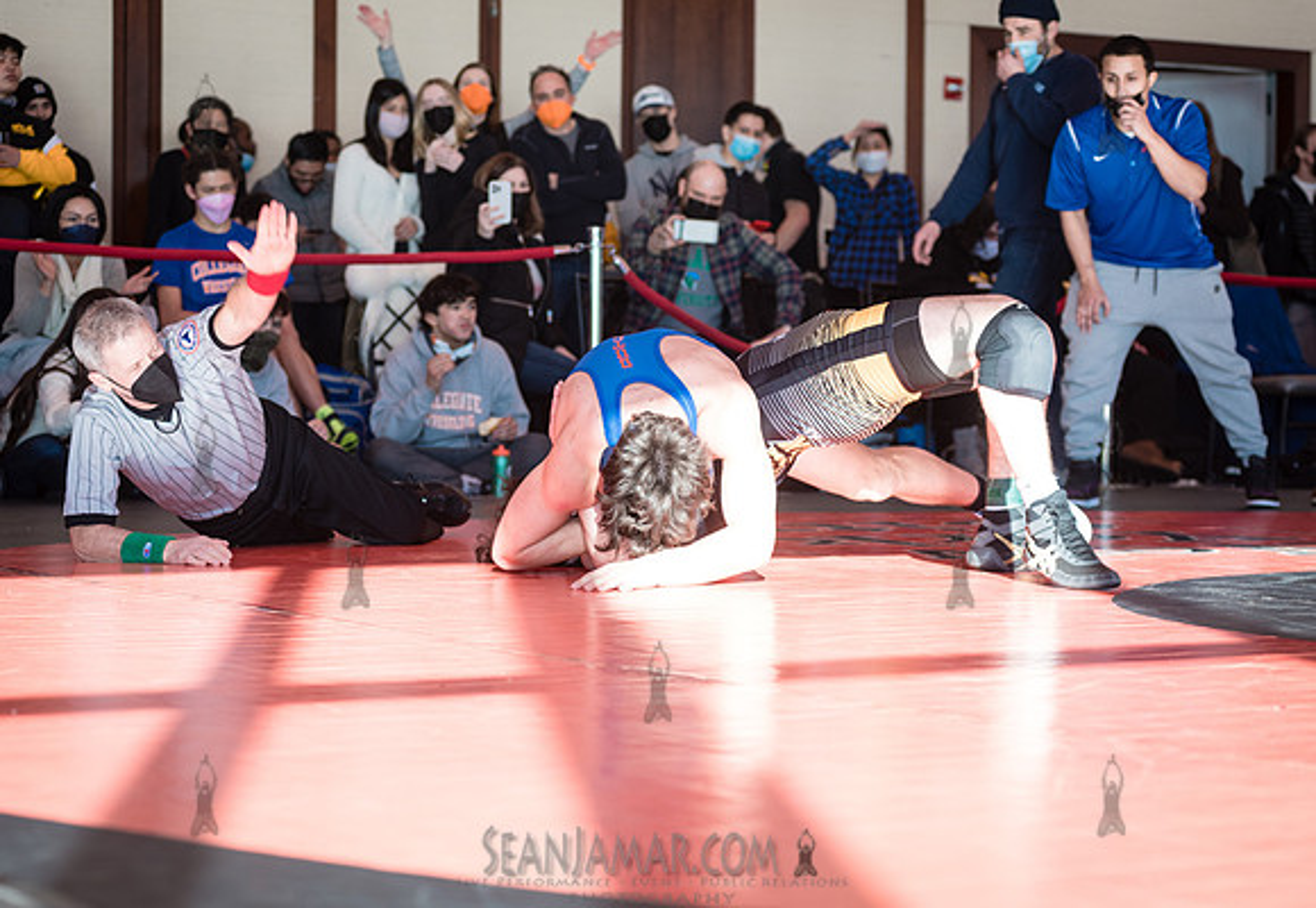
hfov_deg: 22.9
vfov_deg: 15.9
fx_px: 3244
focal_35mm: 88
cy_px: 480
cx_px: 669
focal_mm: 80
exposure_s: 1/400
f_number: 4
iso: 400
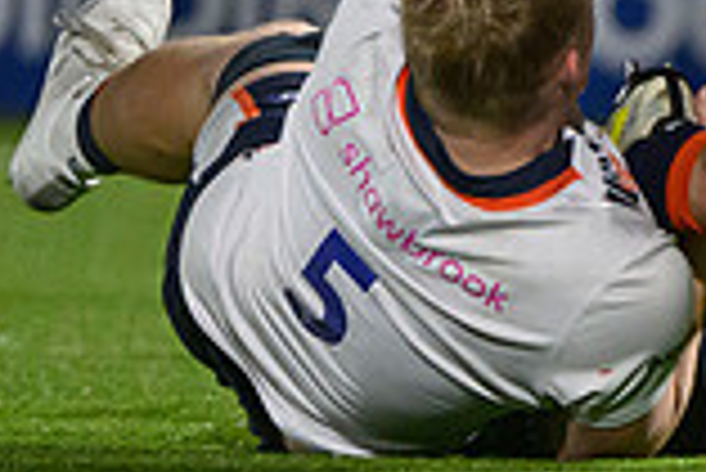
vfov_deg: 0.5
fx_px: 49857
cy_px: 151
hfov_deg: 0.8
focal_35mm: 2540
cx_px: 1654
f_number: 3.2
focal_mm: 400
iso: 4000
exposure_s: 1/1000
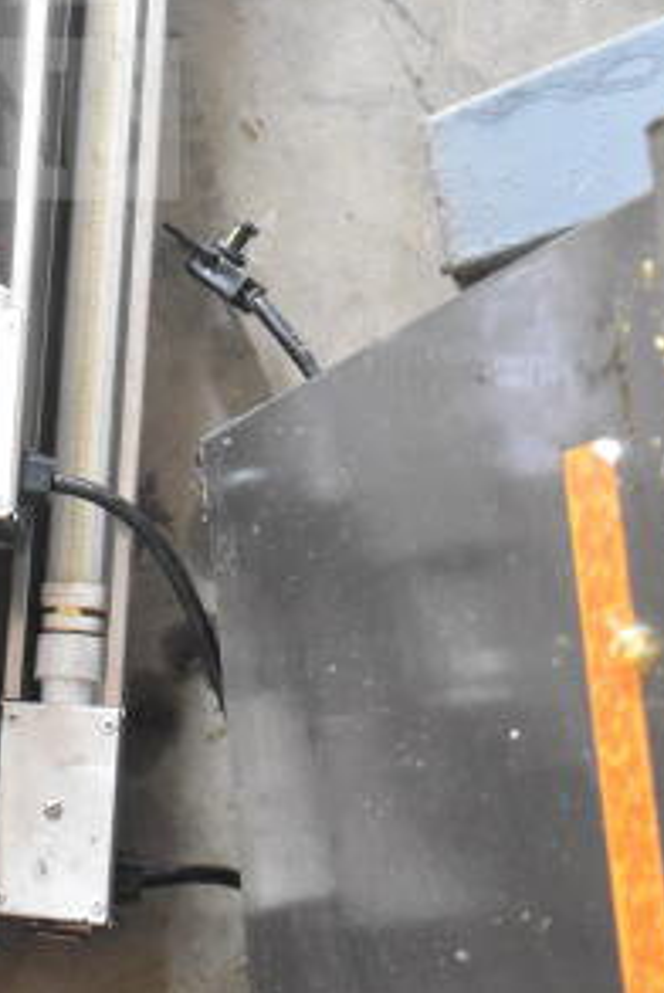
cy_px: -71
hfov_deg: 12.4
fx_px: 2969
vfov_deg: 18.3
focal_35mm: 108
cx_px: -203
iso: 4500
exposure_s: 1/40
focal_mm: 23
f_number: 3.8
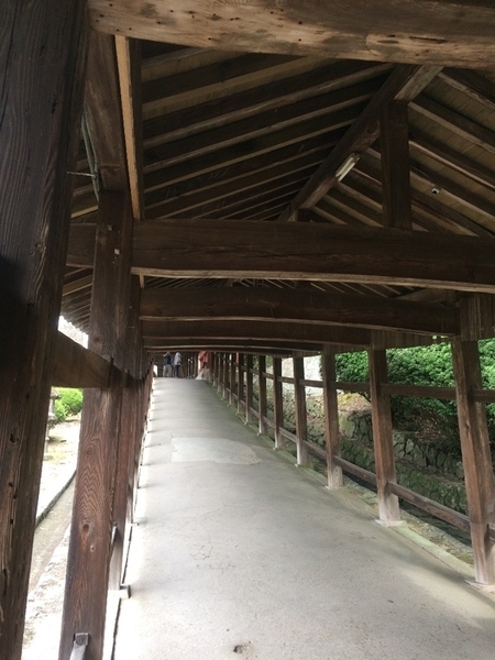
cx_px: 248
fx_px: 553
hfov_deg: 48.2
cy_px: 330
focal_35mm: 29
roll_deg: -1.5
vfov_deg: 61.7
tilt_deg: +9.7
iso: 50
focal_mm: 4.15
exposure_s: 1/60
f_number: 2.2
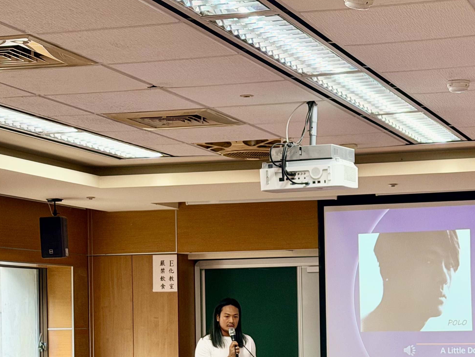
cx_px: 289
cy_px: 307
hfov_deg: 19.8
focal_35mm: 99
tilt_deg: -0.3
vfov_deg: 14.8
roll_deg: +1.1
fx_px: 1358
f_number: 1.78
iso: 200
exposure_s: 1/120
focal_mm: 6.76
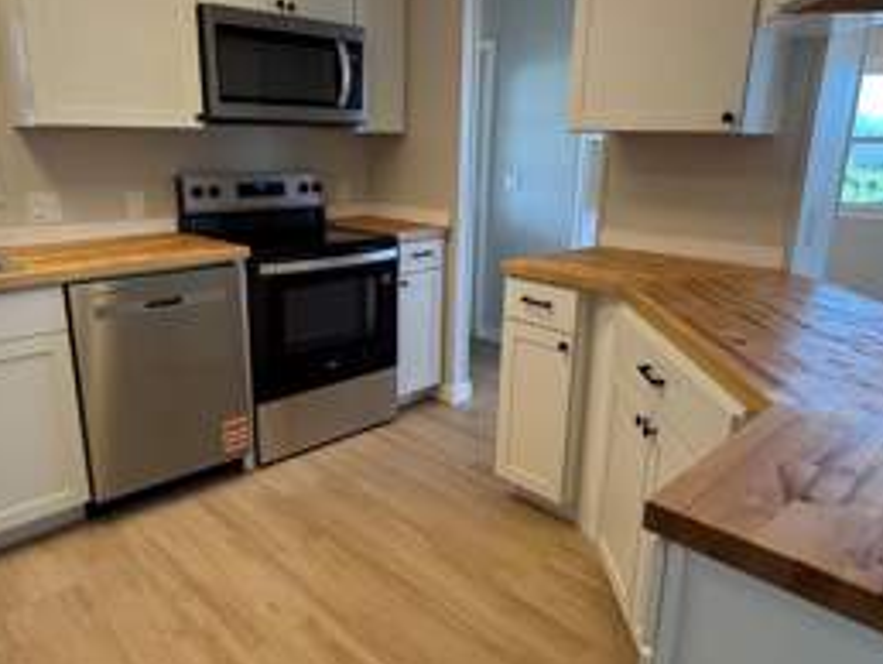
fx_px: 664
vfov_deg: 53.1
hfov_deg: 67.2
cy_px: 315
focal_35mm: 26
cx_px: 418
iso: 160
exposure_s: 1/120
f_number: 2.2
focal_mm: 2.22
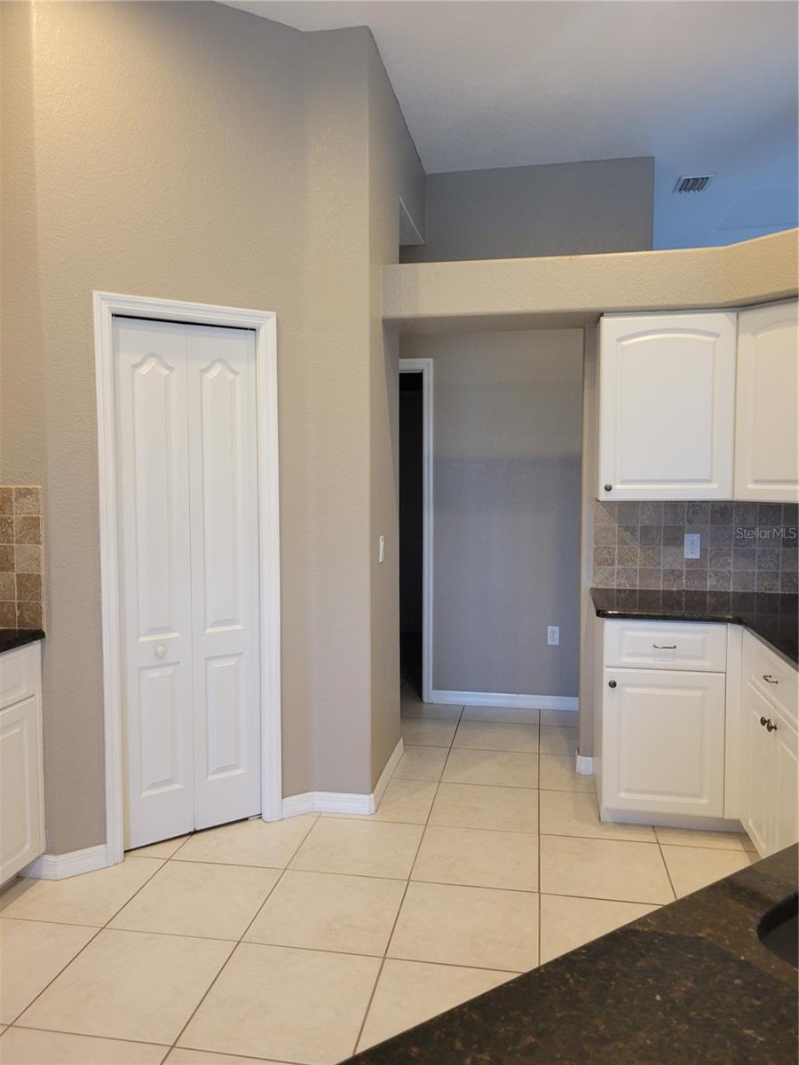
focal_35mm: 26
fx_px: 800
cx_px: 400
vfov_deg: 67.3
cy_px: 532
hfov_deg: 53.1
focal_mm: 5.4
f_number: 1.8
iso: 250
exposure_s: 1/60
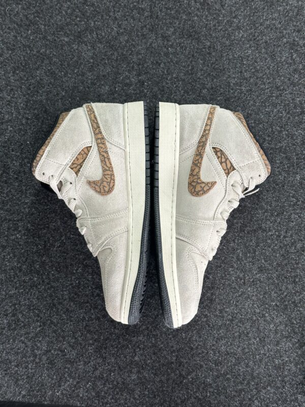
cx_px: 152
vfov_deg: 39.6
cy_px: 204
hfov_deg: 30.3
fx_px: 563
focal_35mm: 48
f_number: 1.78
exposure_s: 1/53
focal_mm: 6.86
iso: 100
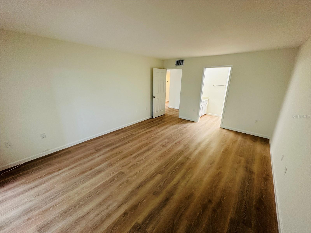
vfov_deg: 85.7
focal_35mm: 14
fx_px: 126
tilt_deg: -16.6
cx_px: 156
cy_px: 116
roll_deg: -0.6
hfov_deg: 102.1
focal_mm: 2.22
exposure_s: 1/60
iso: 320
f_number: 2.2
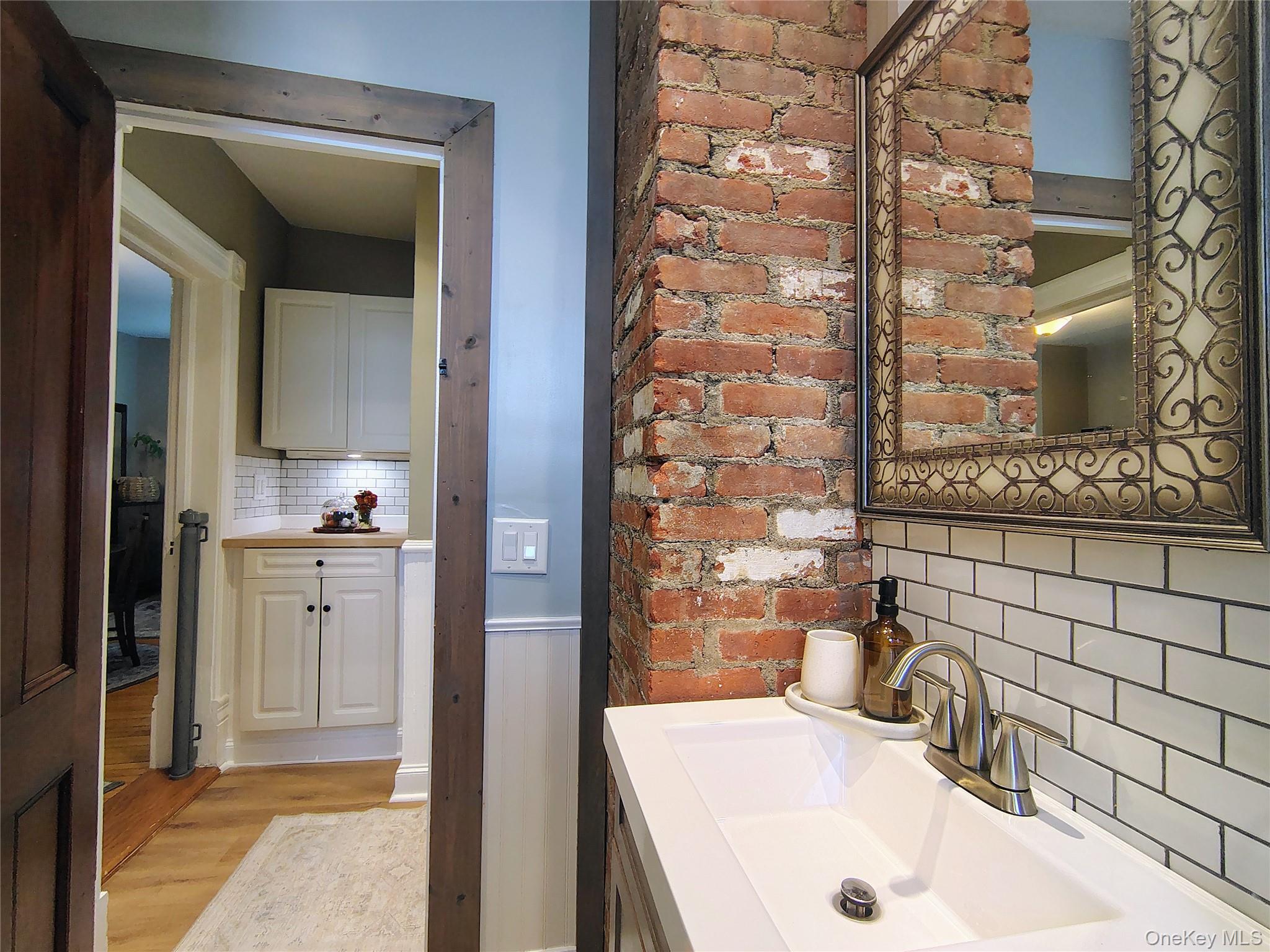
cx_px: 635
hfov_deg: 94.5
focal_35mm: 16
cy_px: 476
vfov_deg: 78.1
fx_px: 587
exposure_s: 1/30
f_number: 2.2
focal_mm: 2.13
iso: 372
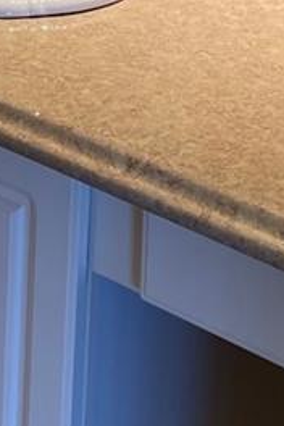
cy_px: -324
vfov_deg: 14.7
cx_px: 18
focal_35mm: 123
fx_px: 1455
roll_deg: -2.9
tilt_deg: -9.1
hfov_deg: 11.1
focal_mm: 5.1
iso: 80
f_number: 1.6
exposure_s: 1/120
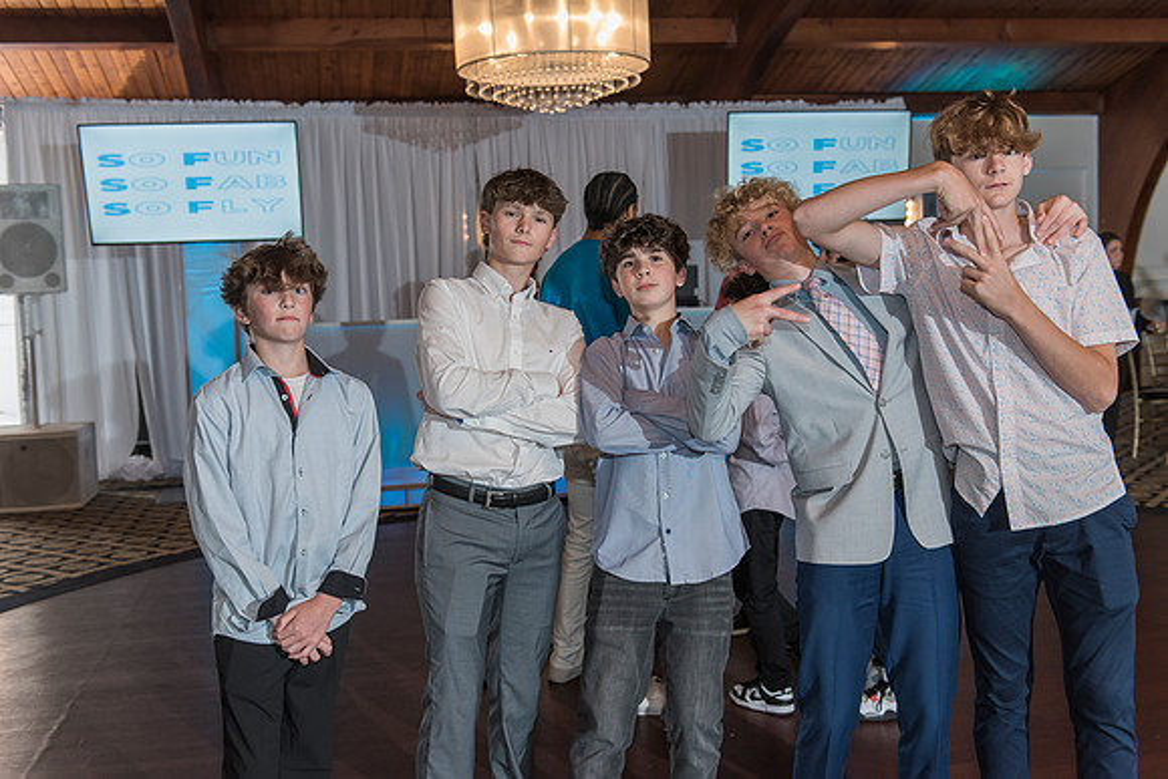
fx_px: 1298
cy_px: 390
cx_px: 584
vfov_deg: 33.4
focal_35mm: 40
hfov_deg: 48.4
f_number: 4
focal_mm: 40
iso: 800
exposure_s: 1/125
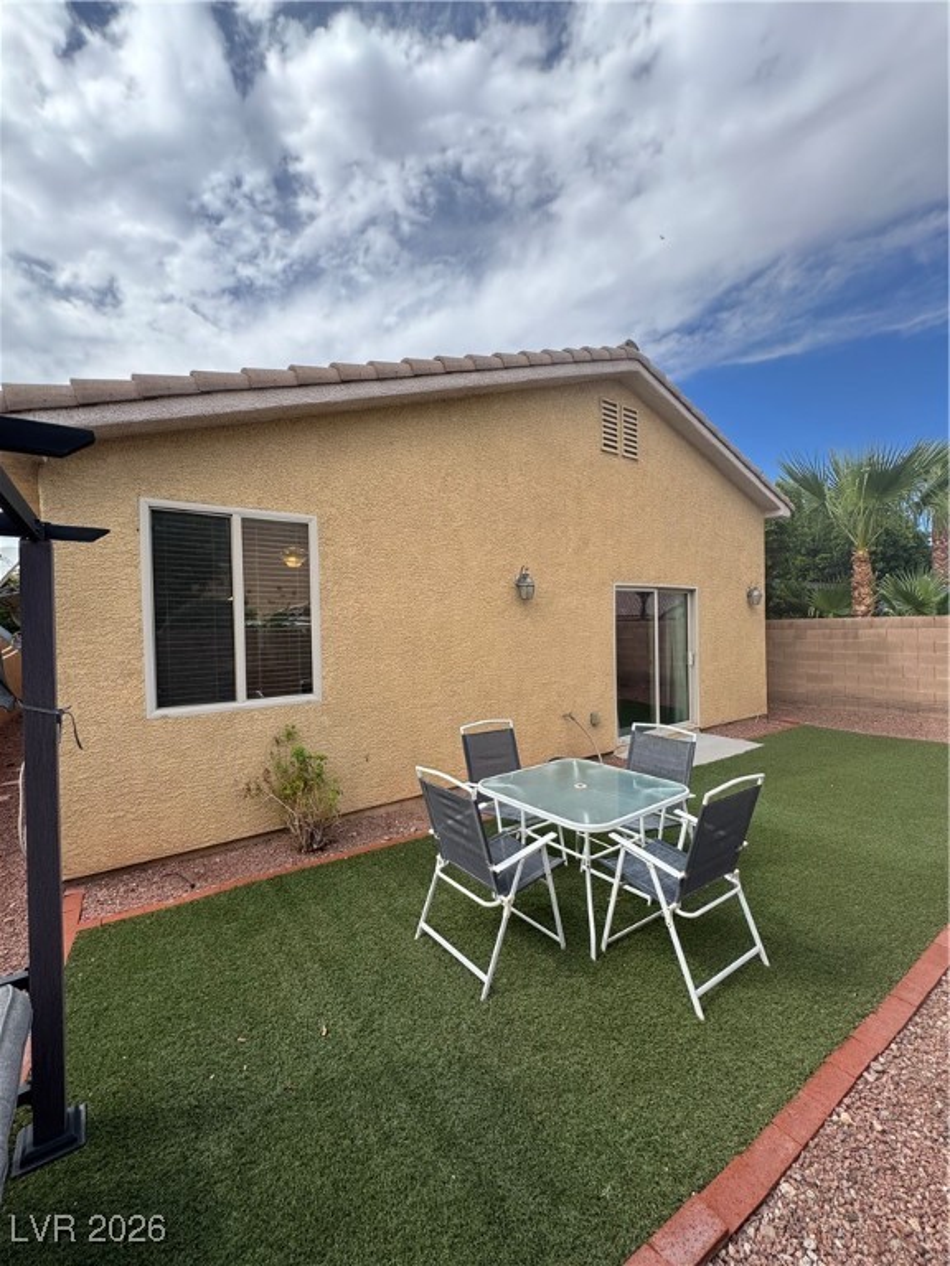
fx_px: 512
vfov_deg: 102.1
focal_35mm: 14
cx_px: 475
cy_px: 633
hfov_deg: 85.7
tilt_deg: -0.4
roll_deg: +1.8
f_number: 2.2
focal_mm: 2.22
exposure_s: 1/858
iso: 50
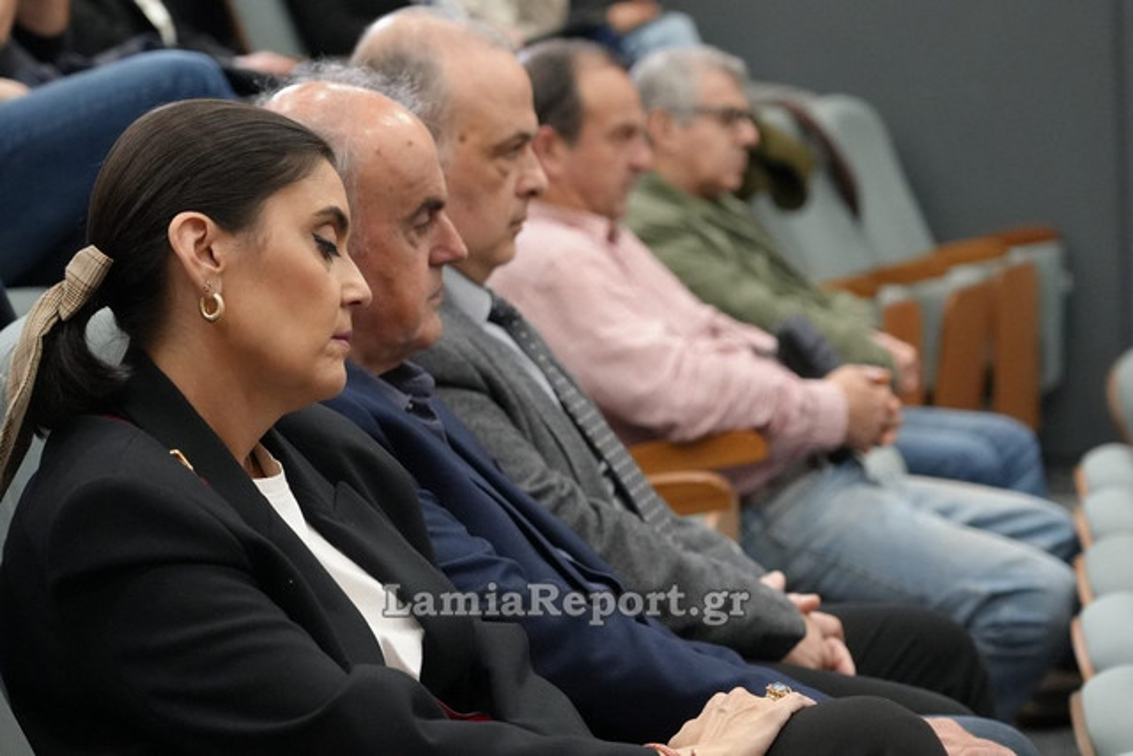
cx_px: 566
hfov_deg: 16.1
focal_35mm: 127
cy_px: 378
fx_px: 3998
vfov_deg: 10.8
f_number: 4
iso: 5000
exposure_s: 1/160
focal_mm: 85
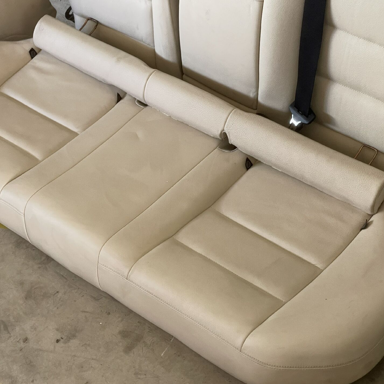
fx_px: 954
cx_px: 168
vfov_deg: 22.8
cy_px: 192
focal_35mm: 76
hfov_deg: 22.7
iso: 250
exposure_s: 1/60
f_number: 2.2
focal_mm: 7.5
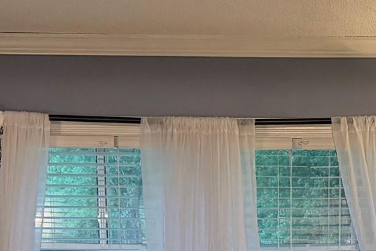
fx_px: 951
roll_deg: +0.0
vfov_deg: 14.2
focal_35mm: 91
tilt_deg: -4.5
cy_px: 352
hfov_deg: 22.0
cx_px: 318
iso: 800
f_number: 1.78
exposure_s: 1/60
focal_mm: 6.76
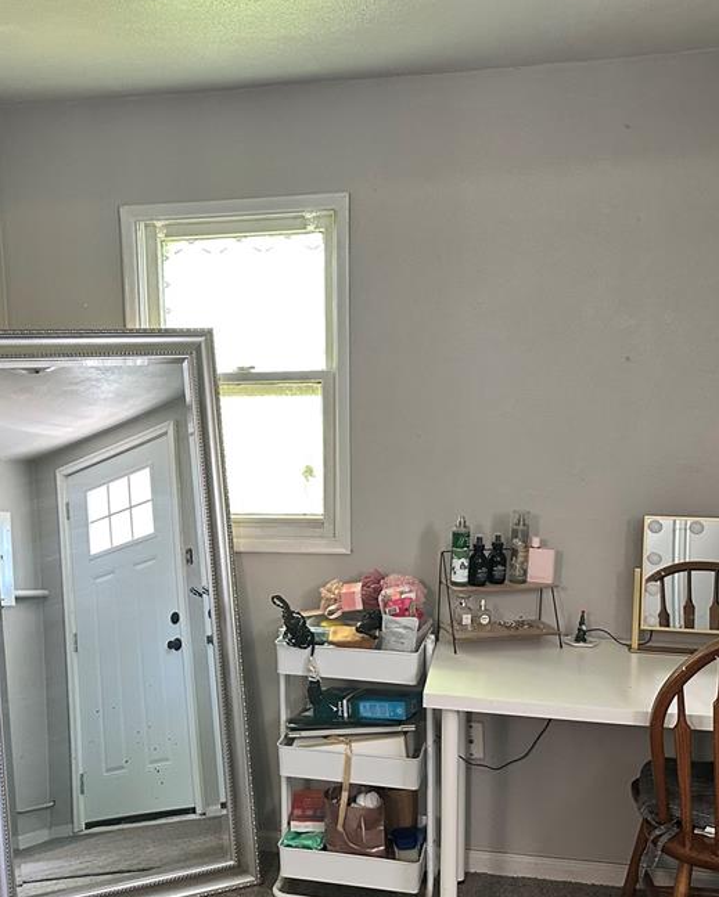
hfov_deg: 39.9
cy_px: 509
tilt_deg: -8.2
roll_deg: +1.3
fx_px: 983
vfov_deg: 48.9
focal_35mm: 37
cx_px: 277
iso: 400
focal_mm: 6.86
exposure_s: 1/60
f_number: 1.78
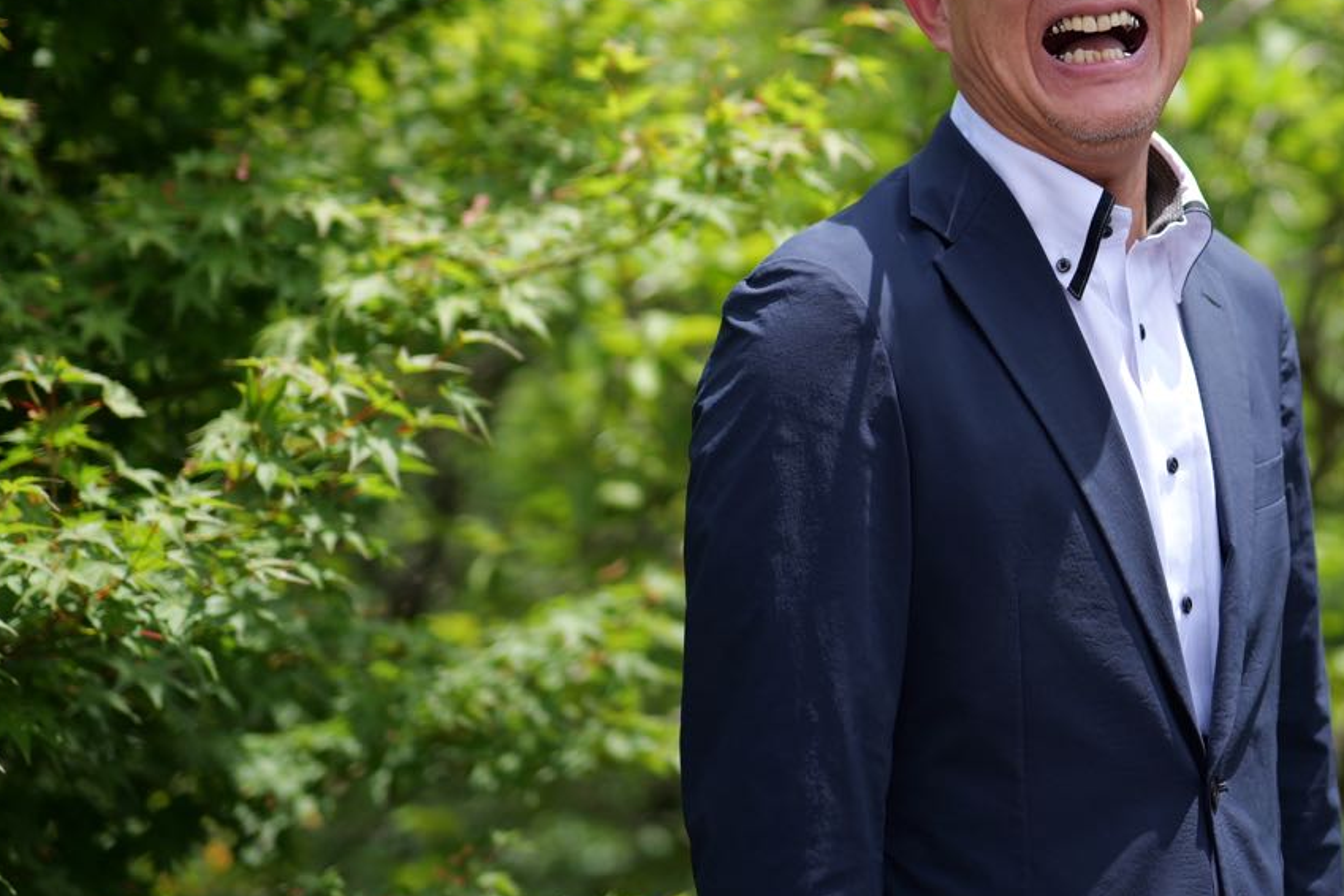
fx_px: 3957
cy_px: 116
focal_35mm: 106
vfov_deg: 12.8
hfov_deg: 19.1
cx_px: 1103
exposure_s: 1/2500
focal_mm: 50
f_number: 1.8
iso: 125
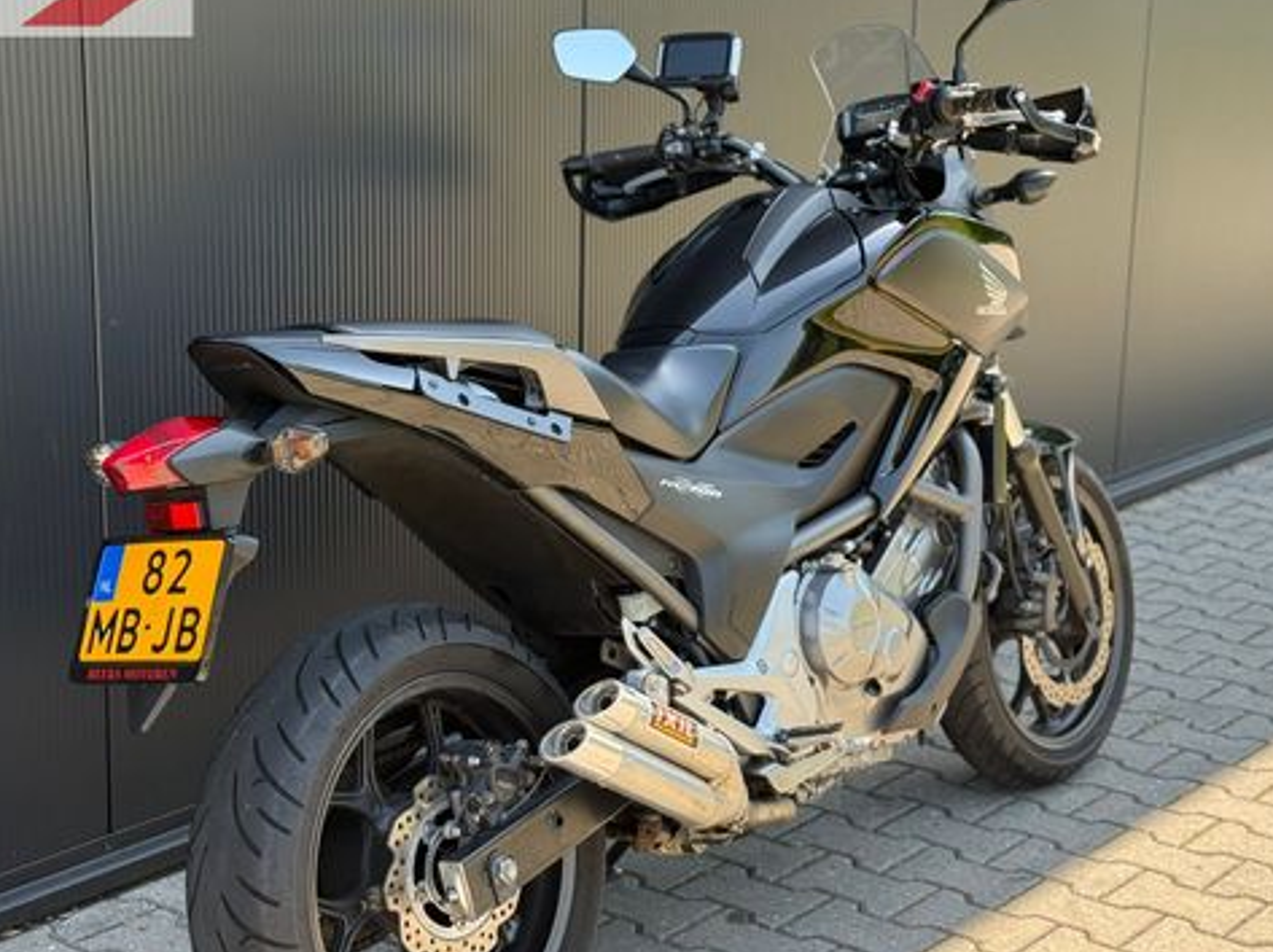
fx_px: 2389
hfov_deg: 29.8
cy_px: 503
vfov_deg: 22.6
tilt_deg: -13.3
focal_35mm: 65
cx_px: 662
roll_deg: -1.4
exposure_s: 1/587
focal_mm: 6.76
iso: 100
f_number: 1.78
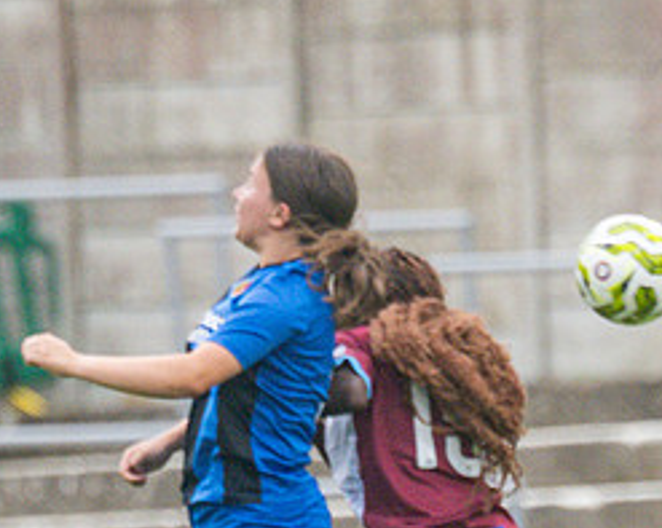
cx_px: 396
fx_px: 33092
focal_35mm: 1691
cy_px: 442
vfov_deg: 0.9
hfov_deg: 1.1
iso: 640
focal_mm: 300
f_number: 4
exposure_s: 1/1000
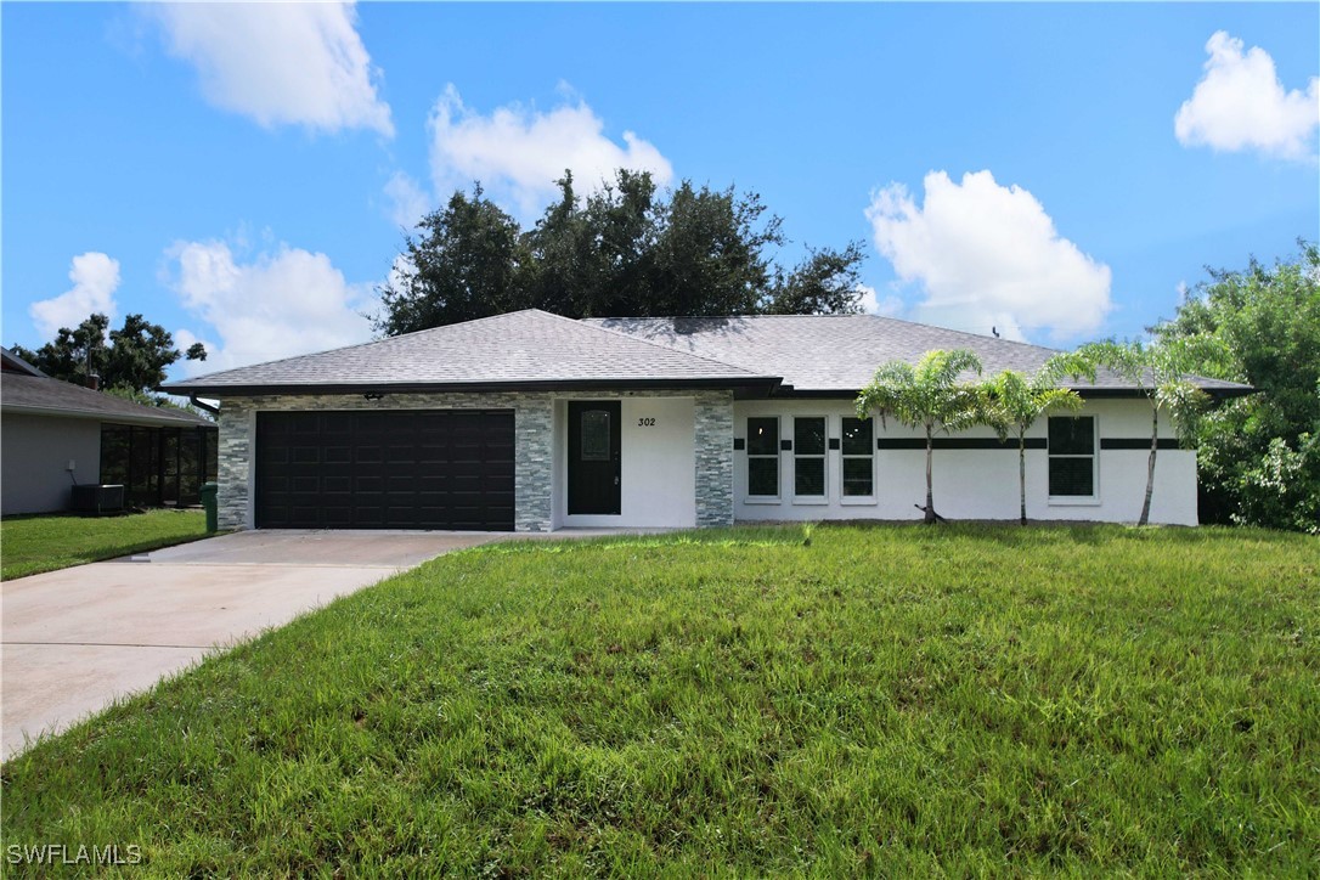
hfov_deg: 78.6
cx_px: 660
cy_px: 440
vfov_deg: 57.2
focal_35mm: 22
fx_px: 807
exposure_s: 1/4000
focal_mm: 8.38
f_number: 2.8
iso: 110
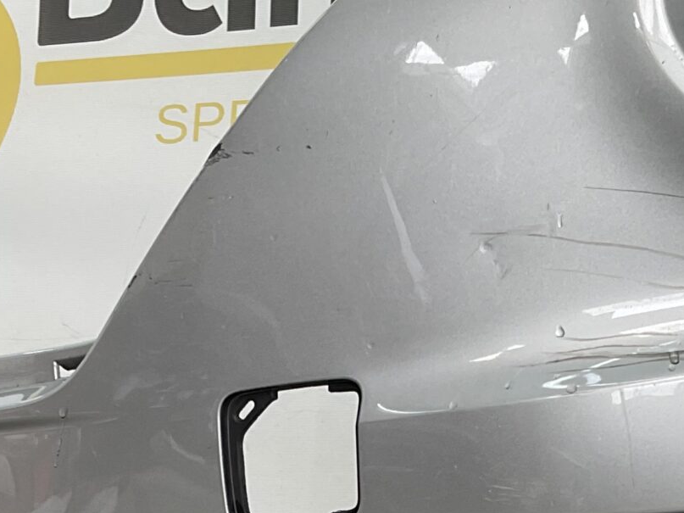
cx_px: 357
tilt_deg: -2.4
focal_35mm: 92
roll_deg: -1.4
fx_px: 1818
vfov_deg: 15.3
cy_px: 678
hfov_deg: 21.3
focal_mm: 3
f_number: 1.8
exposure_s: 1/122
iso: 16
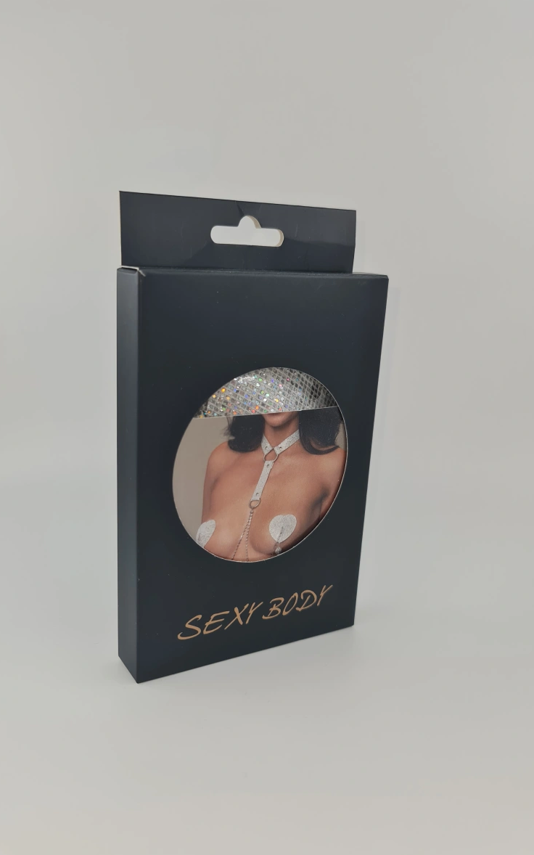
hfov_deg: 45.9
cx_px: 234
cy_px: 430
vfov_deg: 68.4
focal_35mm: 27
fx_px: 629
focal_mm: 7
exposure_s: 1/261
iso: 50
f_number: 1.8
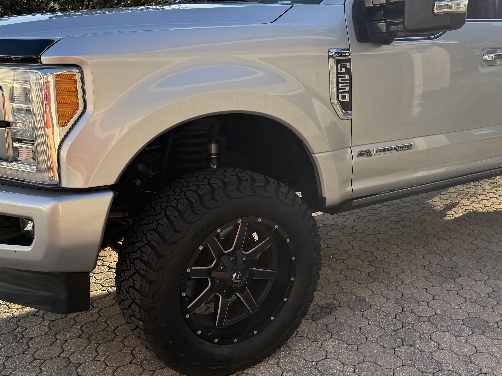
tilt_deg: -14.5
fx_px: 580
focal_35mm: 40
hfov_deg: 46.3
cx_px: 321
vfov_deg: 35.9
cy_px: 169
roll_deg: -0.8
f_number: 1.78
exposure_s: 1/1292
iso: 100
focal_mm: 6.76
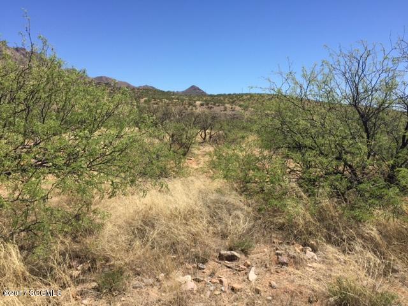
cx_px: 204
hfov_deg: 61.7
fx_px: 342
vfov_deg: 48.2
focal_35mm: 29
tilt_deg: -5.7
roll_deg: -1.2
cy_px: 153
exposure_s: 1/1980
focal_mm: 4.15
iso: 32
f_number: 2.2
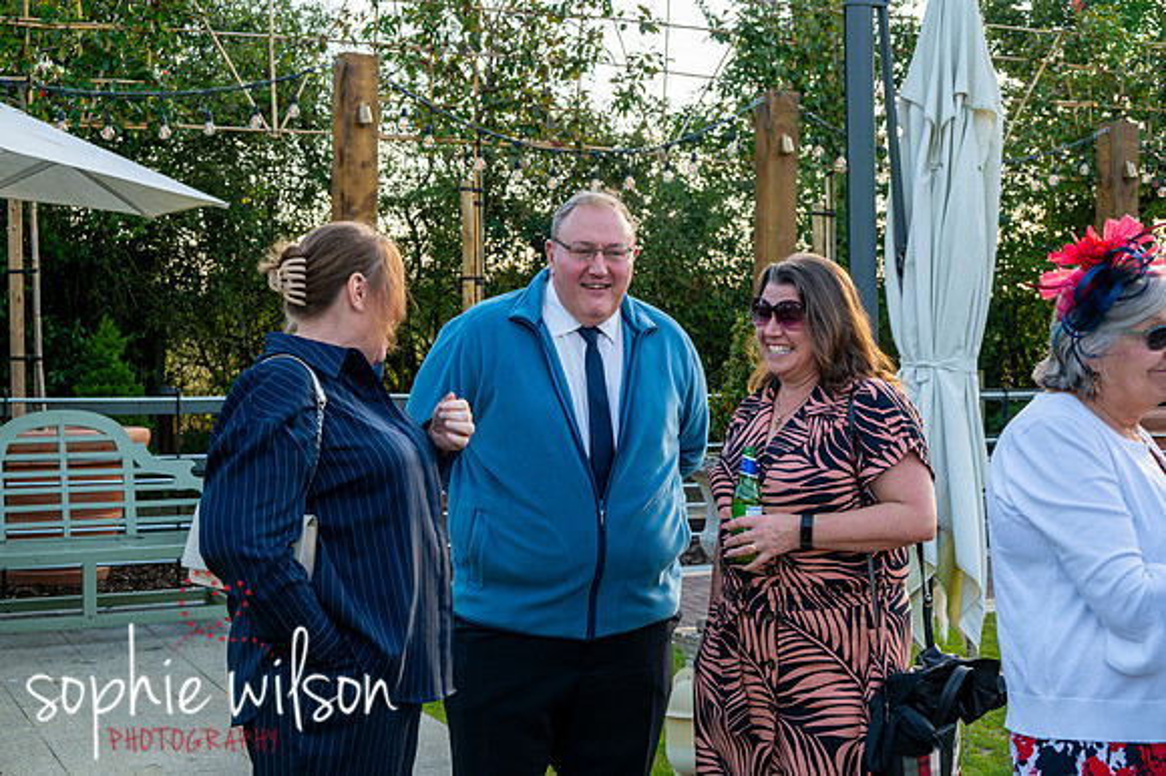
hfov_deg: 37.5
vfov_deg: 25.5
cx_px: 583
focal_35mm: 53
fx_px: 1716
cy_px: 388
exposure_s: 1/250
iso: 400
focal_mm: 53
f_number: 8
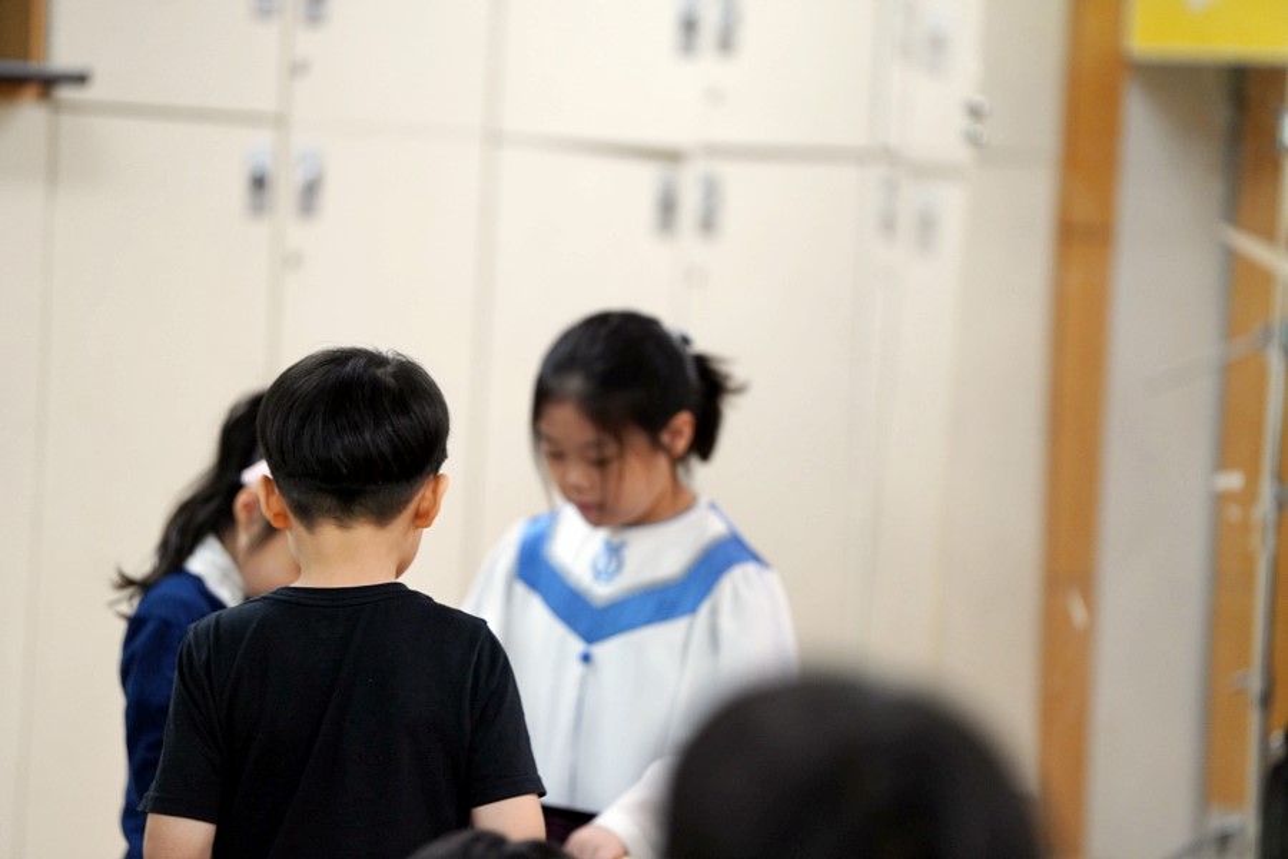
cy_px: 430
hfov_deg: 10.3
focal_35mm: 200
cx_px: 644
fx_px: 7155
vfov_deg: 6.9
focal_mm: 200
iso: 1600
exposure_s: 1/250
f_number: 3.2
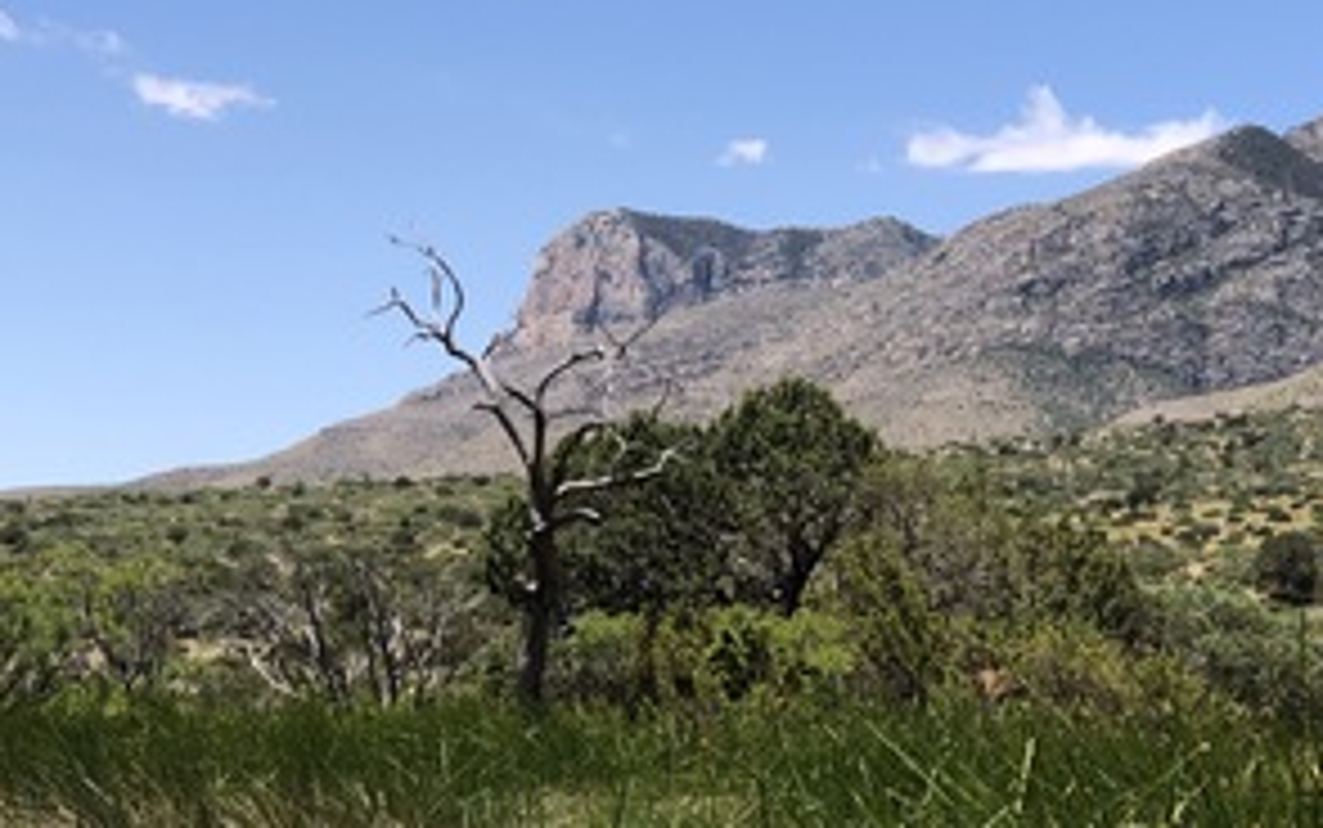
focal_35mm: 115
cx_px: 738
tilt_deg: -1.8
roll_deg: -2.7
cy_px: 648
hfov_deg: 18.1
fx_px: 4148
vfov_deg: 11.4
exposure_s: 1/631
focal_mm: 6.6
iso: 20
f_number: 2.8
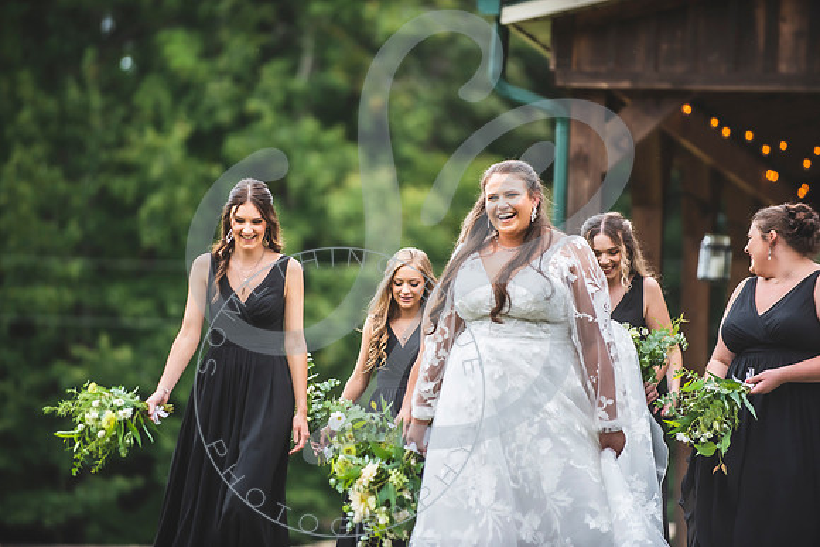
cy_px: 274
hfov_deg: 10.0
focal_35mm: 206
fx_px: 4685
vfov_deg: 6.7
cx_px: 410
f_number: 2.8
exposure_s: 1/500
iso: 200
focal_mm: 200
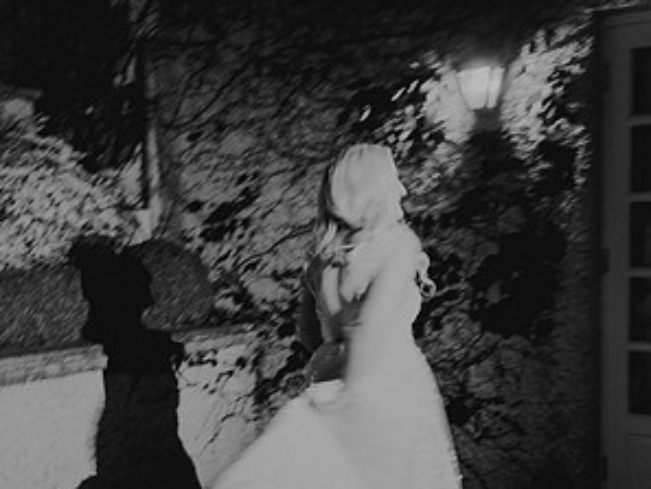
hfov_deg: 37.5
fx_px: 960
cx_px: 327
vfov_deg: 28.4
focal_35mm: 51
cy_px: 327
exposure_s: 1/15
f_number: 5
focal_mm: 35
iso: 1250
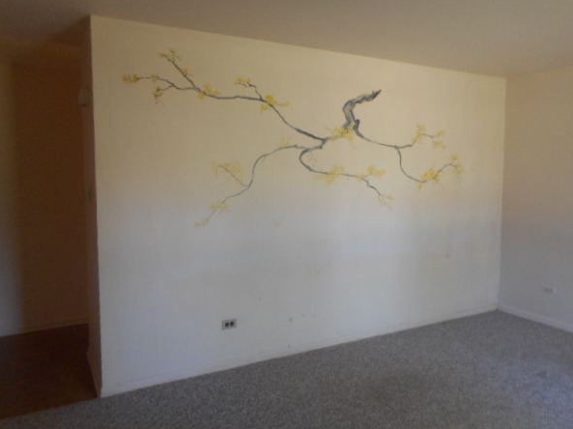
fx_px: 447
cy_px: 205
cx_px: 302
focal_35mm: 27
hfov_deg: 65.3
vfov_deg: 51.3
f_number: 3.7
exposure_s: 1/30
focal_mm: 4.5
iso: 200
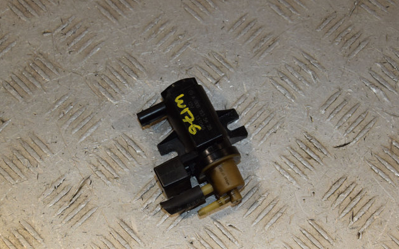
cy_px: 120
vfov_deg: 17.6
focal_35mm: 74
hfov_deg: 27.9
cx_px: 199
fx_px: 805
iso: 800
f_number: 9
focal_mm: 48
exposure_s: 1/200
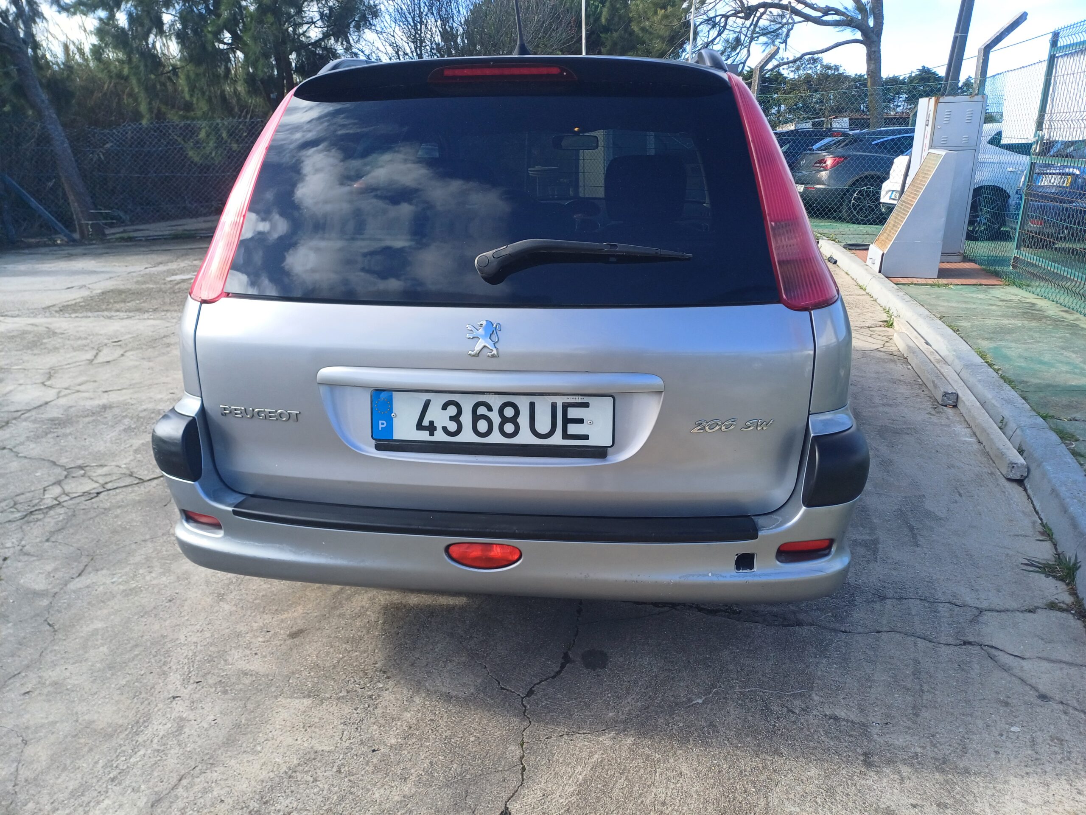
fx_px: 784
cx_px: 543
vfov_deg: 54.9
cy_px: 408
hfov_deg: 69.4
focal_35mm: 25
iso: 50
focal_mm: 4.65
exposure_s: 1/394
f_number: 1.8
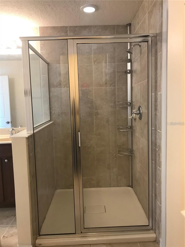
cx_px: 92
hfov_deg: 49.7
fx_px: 200
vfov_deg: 63.4
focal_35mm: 28
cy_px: 124
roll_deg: +0.6
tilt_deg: -6.1
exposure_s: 1/17
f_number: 1.8
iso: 40
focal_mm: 3.99
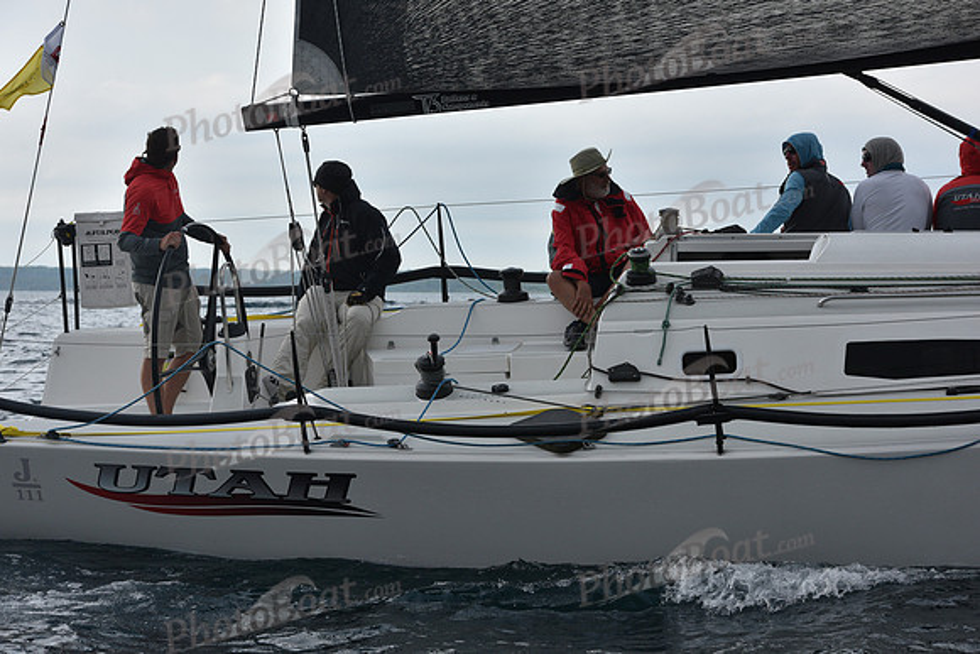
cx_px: 490
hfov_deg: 21.5
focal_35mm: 95
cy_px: 327
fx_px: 2587
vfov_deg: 14.4
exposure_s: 1/800
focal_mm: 95
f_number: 8
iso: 400
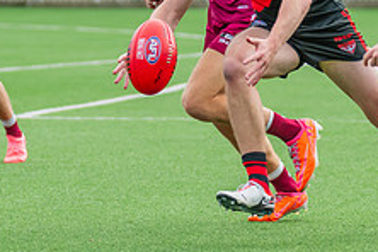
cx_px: 228
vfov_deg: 2.7
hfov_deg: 4.1
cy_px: 8
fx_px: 5281
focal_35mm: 503
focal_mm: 170
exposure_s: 1/1250
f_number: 5
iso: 800
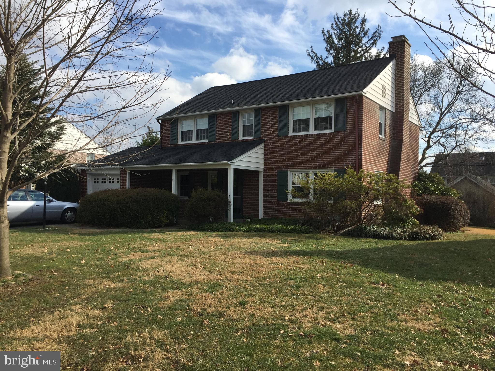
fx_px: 415
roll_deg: -1.3
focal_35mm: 29
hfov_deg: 61.7
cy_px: 186
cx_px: 248
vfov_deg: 48.2
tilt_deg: +0.2
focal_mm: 4.15
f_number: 2.2
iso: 32
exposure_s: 1/1721
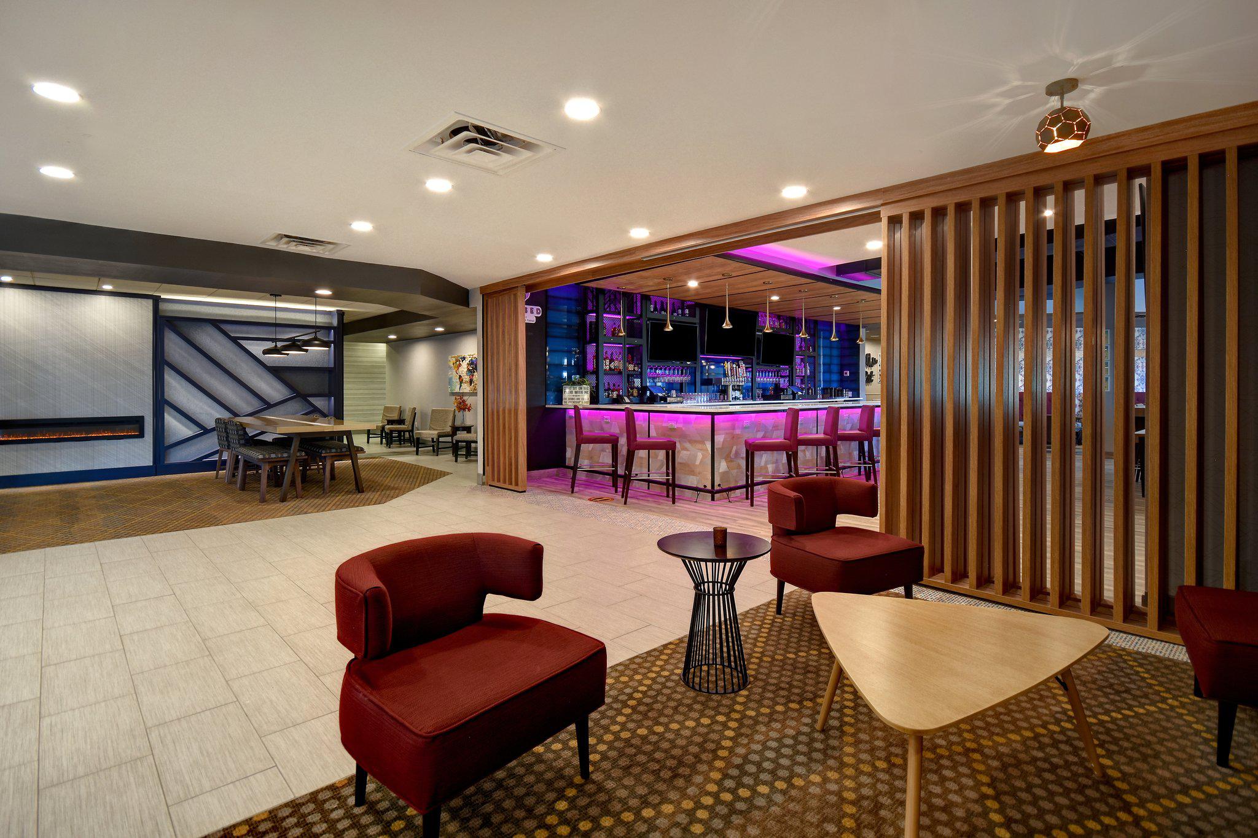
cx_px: 629
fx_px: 603
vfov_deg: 69.6
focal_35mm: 17
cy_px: 419
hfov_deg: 92.4
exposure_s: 1/10
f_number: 7.1
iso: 250
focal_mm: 11.5
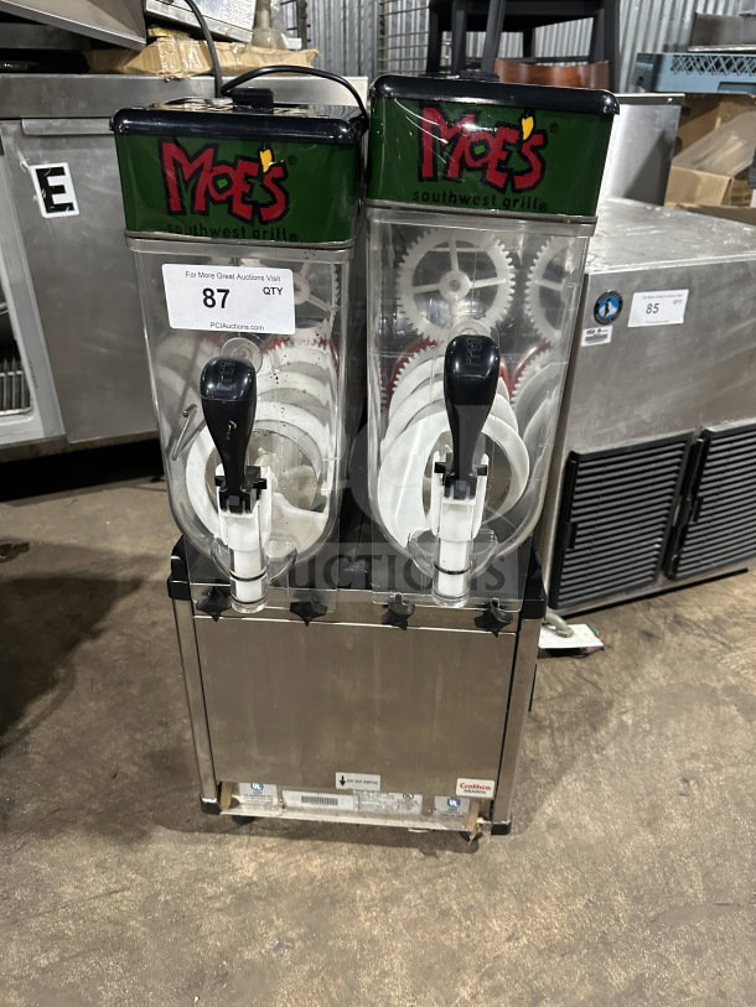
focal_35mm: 24
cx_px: 378
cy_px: 504
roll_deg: -2.3
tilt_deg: -28.7
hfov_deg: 56.8
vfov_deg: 71.6
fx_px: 699
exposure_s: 1/60
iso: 500
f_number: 1.78
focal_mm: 6.86
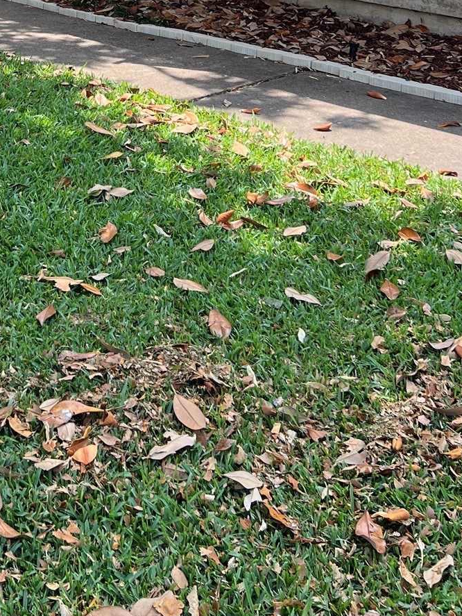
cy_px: -79
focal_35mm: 60
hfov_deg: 24.0
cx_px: 76
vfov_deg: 28.8
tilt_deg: -6.8
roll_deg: -1.3
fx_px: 1067
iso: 50
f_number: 1.5
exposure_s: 1/982
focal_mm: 5.7
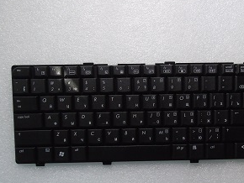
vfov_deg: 35.8
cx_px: 150
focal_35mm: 40
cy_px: 117
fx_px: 282
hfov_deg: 46.4
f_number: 6
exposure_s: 1/40
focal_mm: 5.2
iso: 400
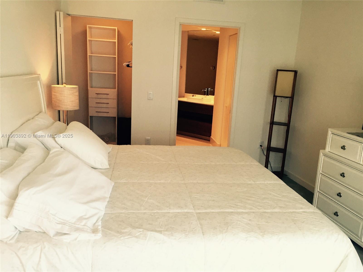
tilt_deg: -12.6
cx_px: 182
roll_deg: -2.3
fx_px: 304
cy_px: 136
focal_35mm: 29
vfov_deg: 48.2
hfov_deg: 61.7
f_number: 2.2
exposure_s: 1/30
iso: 32
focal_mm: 4.15
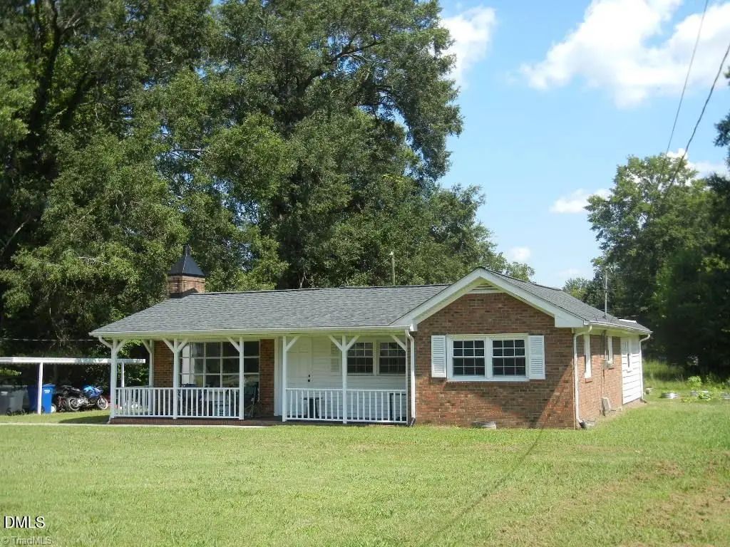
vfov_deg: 36.8
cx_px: 365
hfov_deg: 47.9
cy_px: 274
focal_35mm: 39
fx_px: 822
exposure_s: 1/685
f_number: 3.7
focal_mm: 7.1
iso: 160
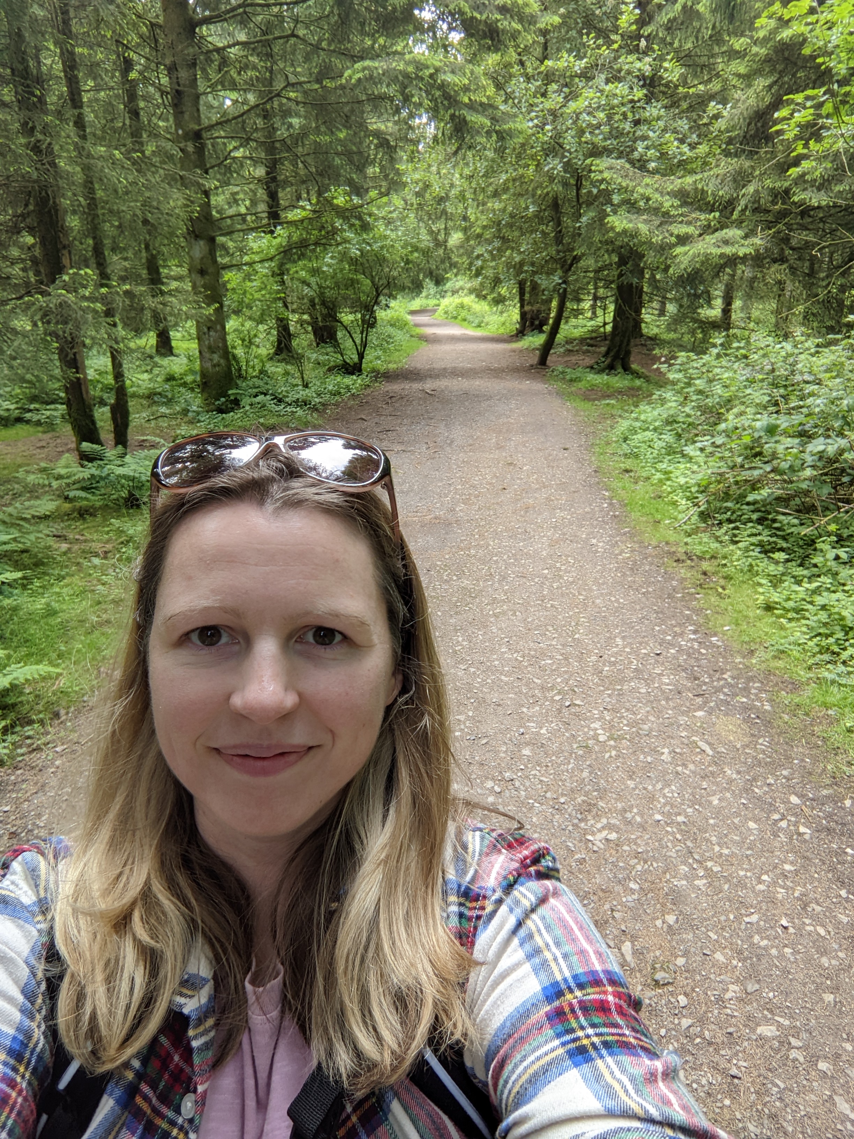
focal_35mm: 24
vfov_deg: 71.6
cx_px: 427
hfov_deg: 56.8
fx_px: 789
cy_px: 570
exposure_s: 1/50
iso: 50
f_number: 2
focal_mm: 2.51
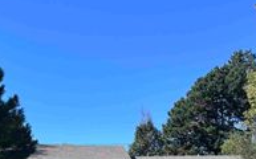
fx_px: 460
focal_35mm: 66
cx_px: 8
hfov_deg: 29.3
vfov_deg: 18.2
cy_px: 210
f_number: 1.78
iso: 80
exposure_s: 1/2525
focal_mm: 6.86
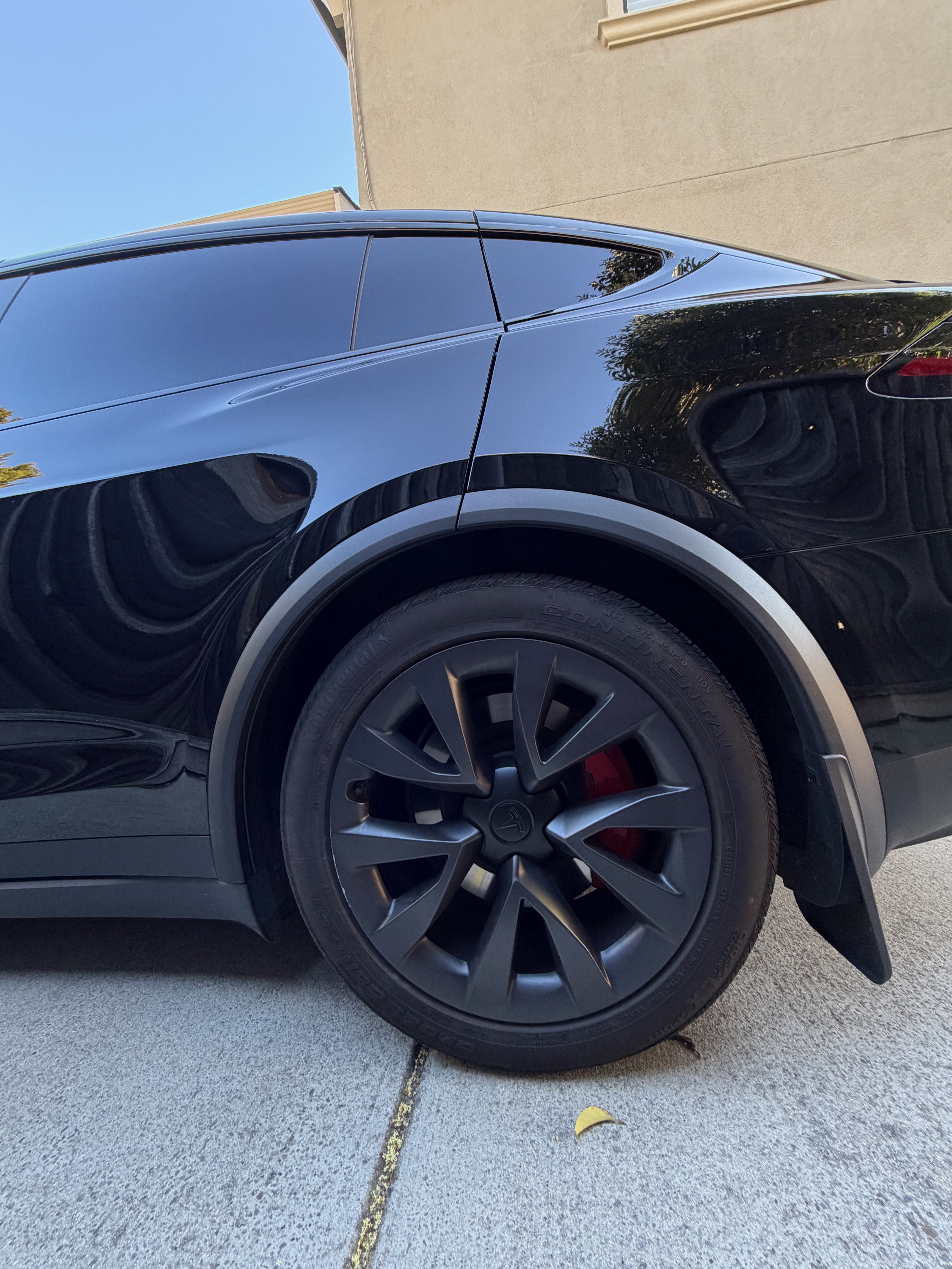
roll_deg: +4.8
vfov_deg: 102.1
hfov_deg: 85.7
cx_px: 476
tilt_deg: +0.9
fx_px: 513
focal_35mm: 14
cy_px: 634
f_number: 2.2
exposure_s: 1/121
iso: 320
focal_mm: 2.22
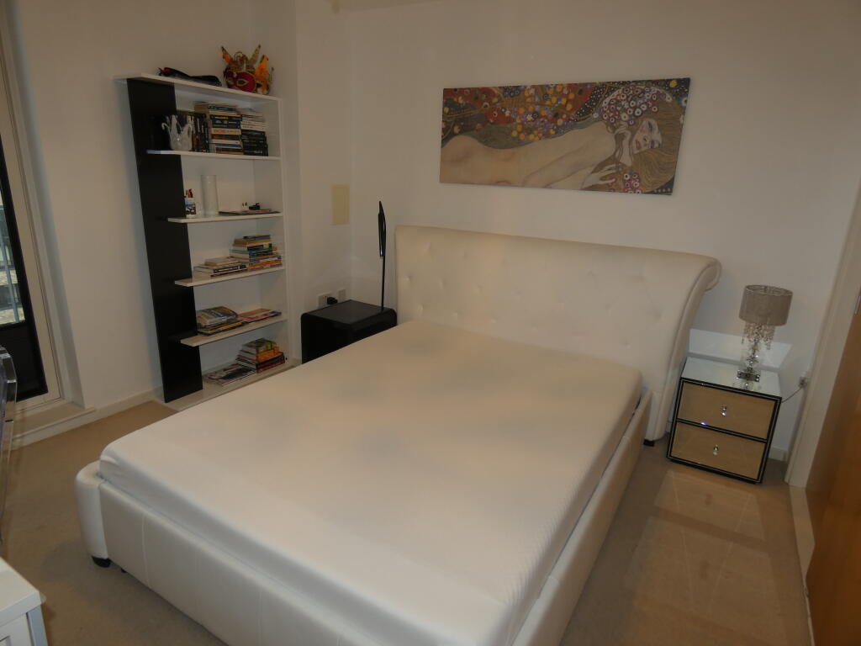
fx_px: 497
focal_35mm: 20
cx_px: 430
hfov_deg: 81.7
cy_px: 323
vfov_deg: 66.0
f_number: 2.8
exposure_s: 1/60
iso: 80
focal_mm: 3.6
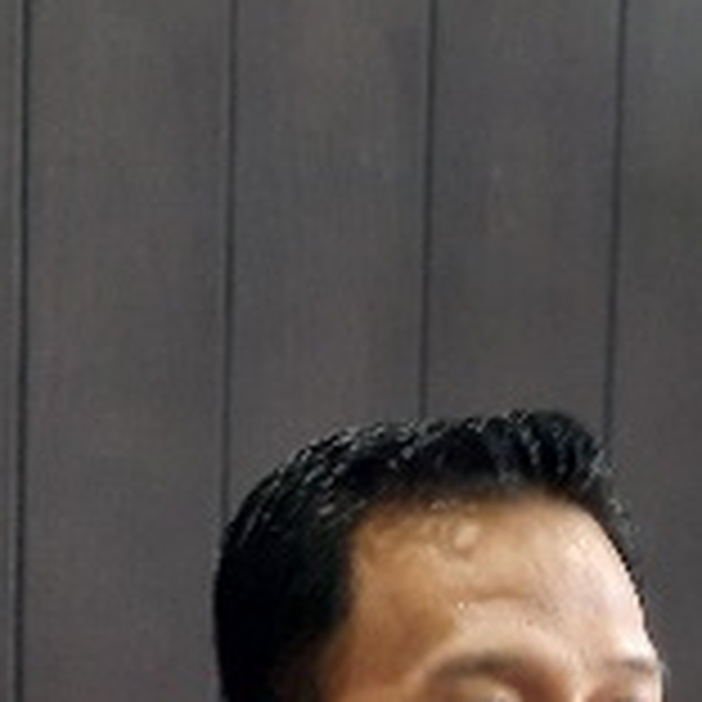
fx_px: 2547
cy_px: 828
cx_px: 281
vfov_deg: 15.2
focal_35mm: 111
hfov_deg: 15.7
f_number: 1.8
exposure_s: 1/33
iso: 320
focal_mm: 5.23
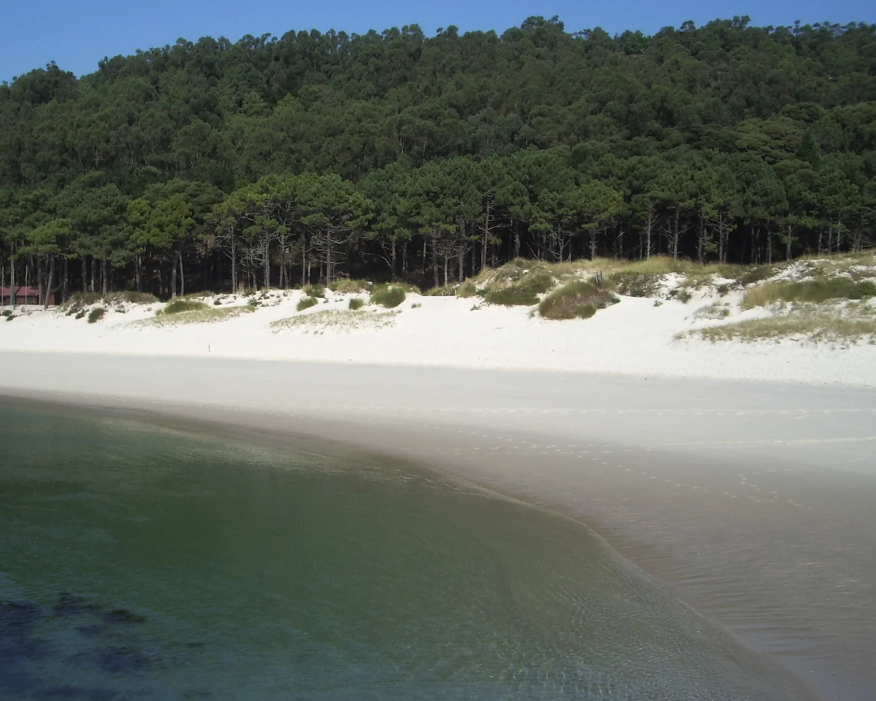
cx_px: 377
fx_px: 1115
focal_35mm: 43
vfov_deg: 34.9
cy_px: 323
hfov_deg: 42.8
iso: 50
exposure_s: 1/500
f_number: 4.3
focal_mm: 5.8
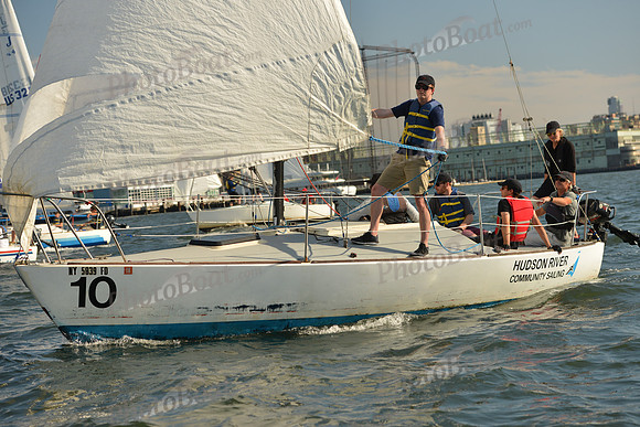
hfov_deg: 28.8
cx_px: 320
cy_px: 214
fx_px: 1245
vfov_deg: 19.5
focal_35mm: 70
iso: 400
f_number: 5
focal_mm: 70
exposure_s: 1/1250
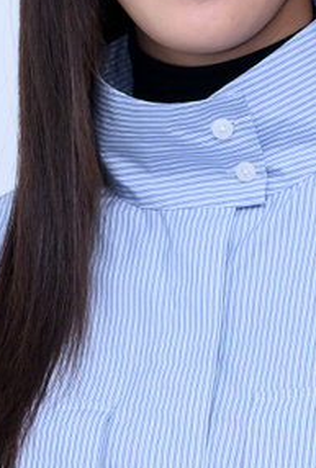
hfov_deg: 3.4
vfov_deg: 5.0
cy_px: 188
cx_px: 203
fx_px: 5327
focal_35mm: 408
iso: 1250
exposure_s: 1/250
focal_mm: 73
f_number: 4
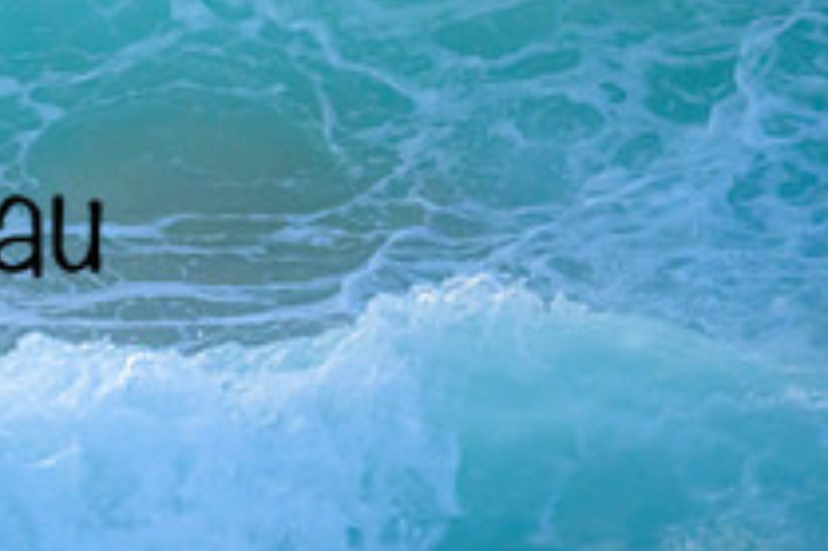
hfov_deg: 0.9
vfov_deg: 0.6
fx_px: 52512
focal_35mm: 2285
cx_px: -349
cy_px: 159
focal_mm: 800
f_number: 6.3
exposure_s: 1/2000
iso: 2200
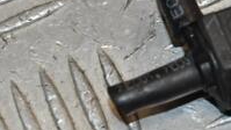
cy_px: -2
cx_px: 254
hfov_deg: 6.5
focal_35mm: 331
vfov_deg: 3.7
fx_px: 2028
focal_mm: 70
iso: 800
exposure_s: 1/200
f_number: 8
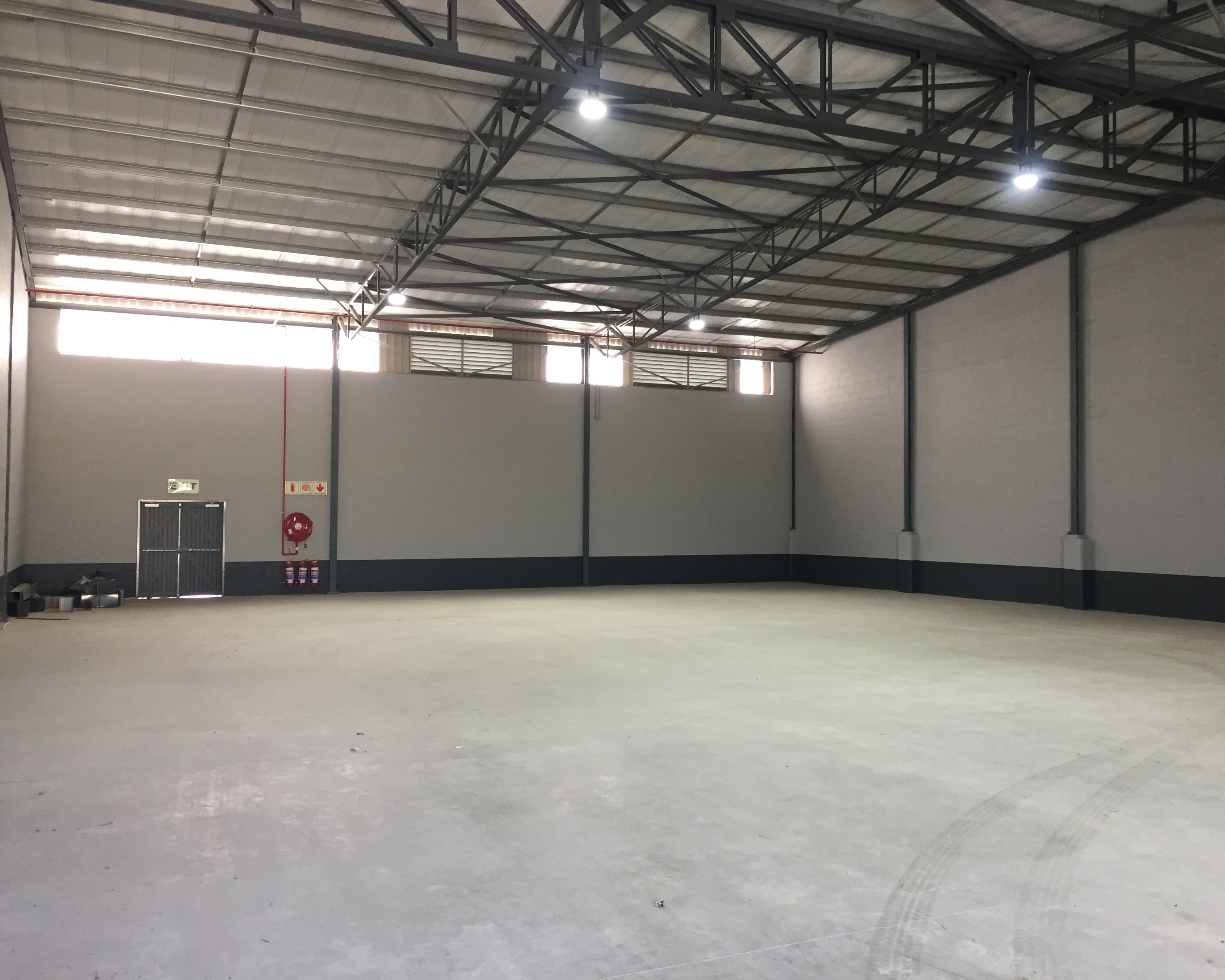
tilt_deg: +1.2
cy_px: 480
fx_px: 1124
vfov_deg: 47.1
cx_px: 654
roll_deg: -0.1
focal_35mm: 31
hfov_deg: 57.1
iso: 64
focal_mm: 4.15
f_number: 2.2
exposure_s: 1/33
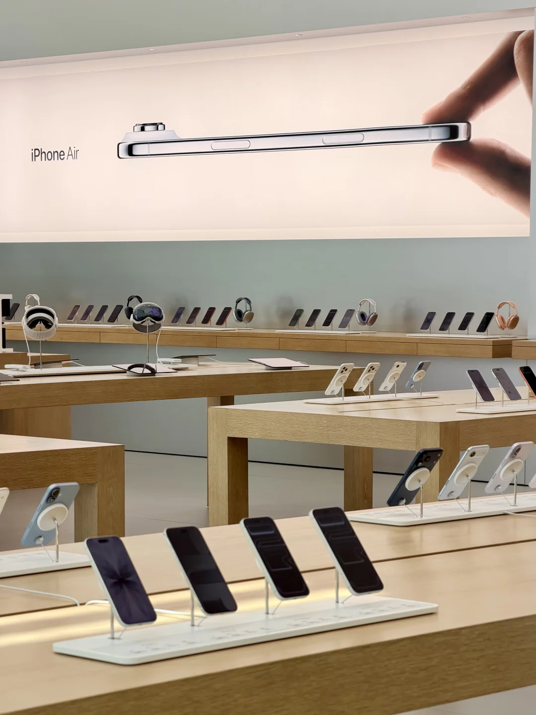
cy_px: 358
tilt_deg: -2.7
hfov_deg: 14.8
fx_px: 2065
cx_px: 268
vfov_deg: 19.6
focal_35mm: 100
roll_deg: -0.6
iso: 25
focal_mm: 16.89
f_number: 2.8
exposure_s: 1/100
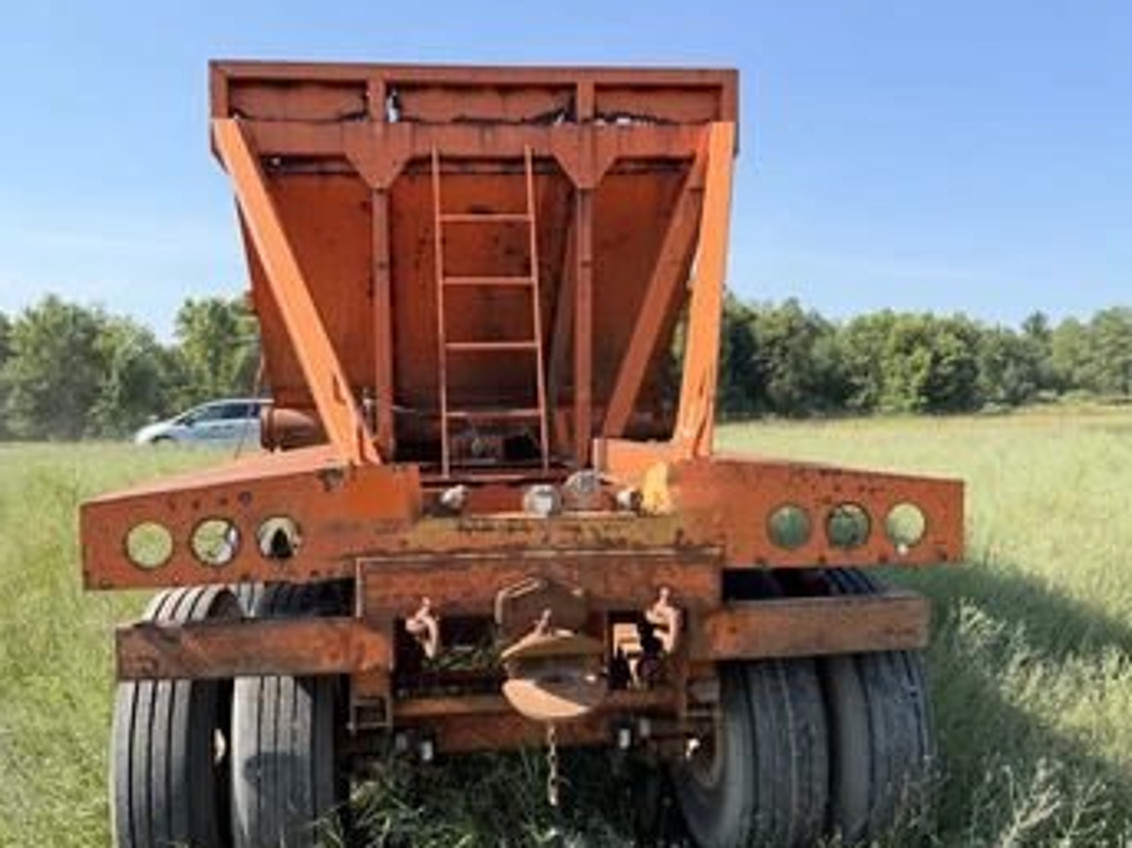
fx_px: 915
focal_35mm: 28
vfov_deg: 49.7
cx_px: 498
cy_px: 459
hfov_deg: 63.3
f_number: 1.78
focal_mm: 6.76
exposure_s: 1/2232
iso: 80
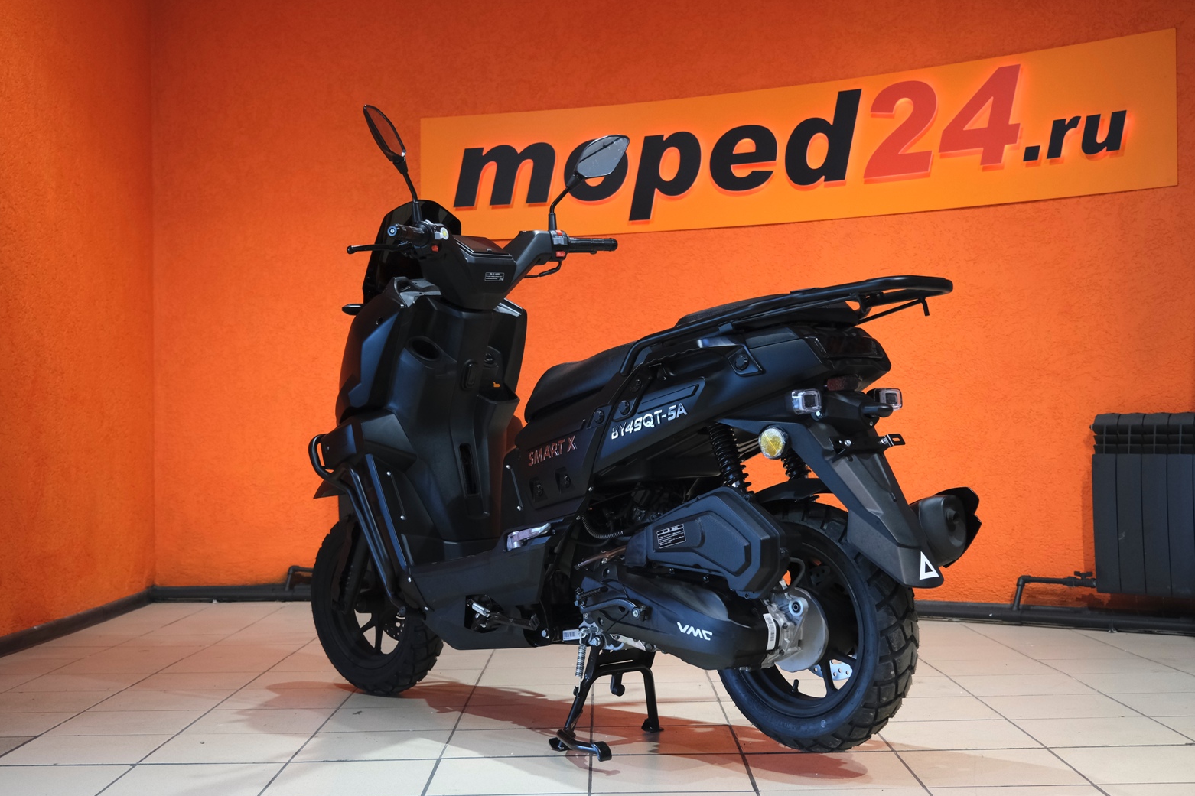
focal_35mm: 42
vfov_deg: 31.9
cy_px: 393
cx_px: 599
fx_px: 1394
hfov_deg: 46.4
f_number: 4
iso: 1600
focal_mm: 27.5
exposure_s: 1/100
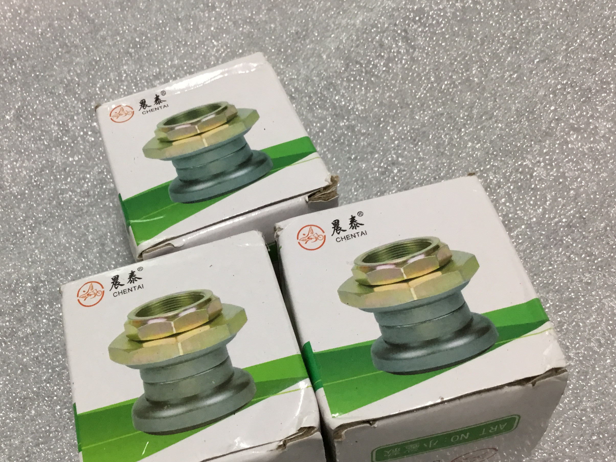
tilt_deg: -59.0
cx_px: 245
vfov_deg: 34.1
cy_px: 300
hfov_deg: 44.6
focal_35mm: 42
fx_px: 747
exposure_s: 1/33
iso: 80
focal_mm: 3.3
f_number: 2.4
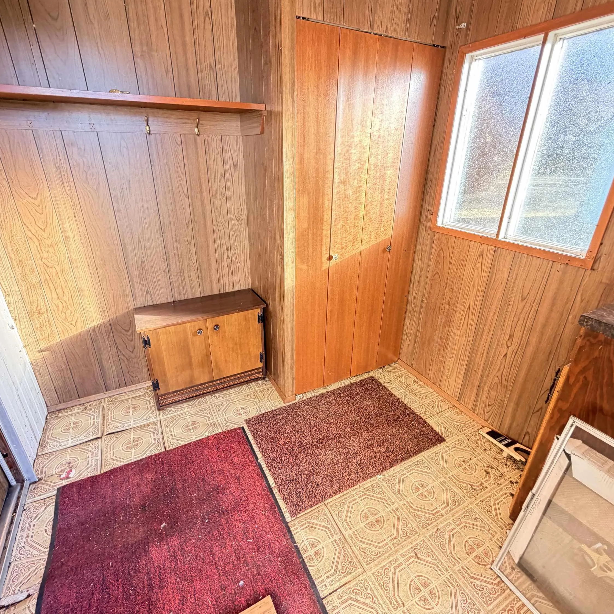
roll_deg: -0.8
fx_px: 341
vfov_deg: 83.9
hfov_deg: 84.0
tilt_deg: -23.4
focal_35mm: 17
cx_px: 307
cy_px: 298
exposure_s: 1/60
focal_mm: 2.22
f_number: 2.2
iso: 400
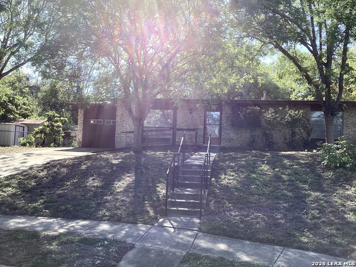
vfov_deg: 45.4
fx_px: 319
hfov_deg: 58.4
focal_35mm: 31
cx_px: 178
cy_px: 134
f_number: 2.4
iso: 25
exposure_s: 1/637
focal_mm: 3.3
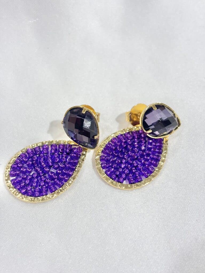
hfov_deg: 28.0
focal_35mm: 52
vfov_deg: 36.8
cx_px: 102
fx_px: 411
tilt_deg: -49.0
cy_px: 136
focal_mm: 5.96
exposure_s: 1/164
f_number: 1.6
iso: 32
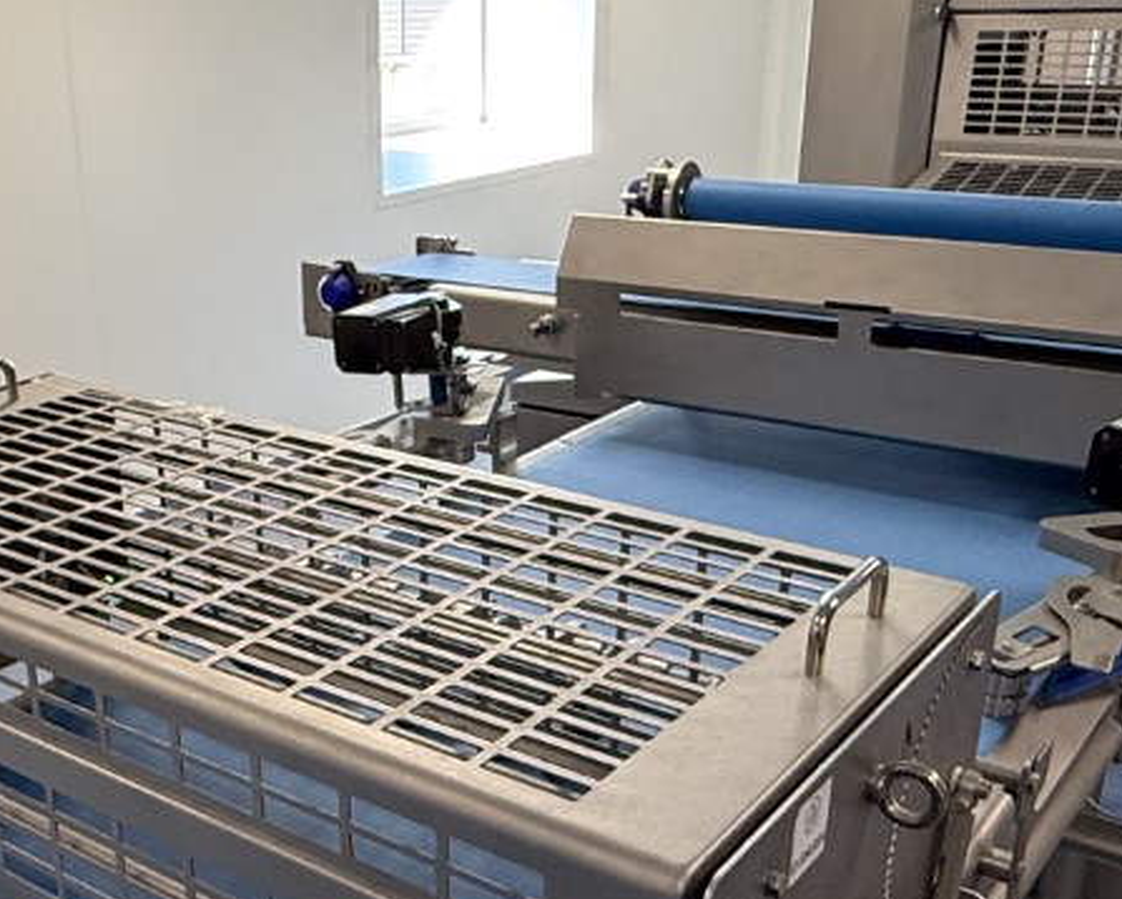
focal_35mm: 44
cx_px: 377
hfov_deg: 41.5
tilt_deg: -22.6
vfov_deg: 33.9
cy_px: 585
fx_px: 1462
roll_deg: +0.5
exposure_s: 1/100
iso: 250
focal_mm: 2.22
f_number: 2.2
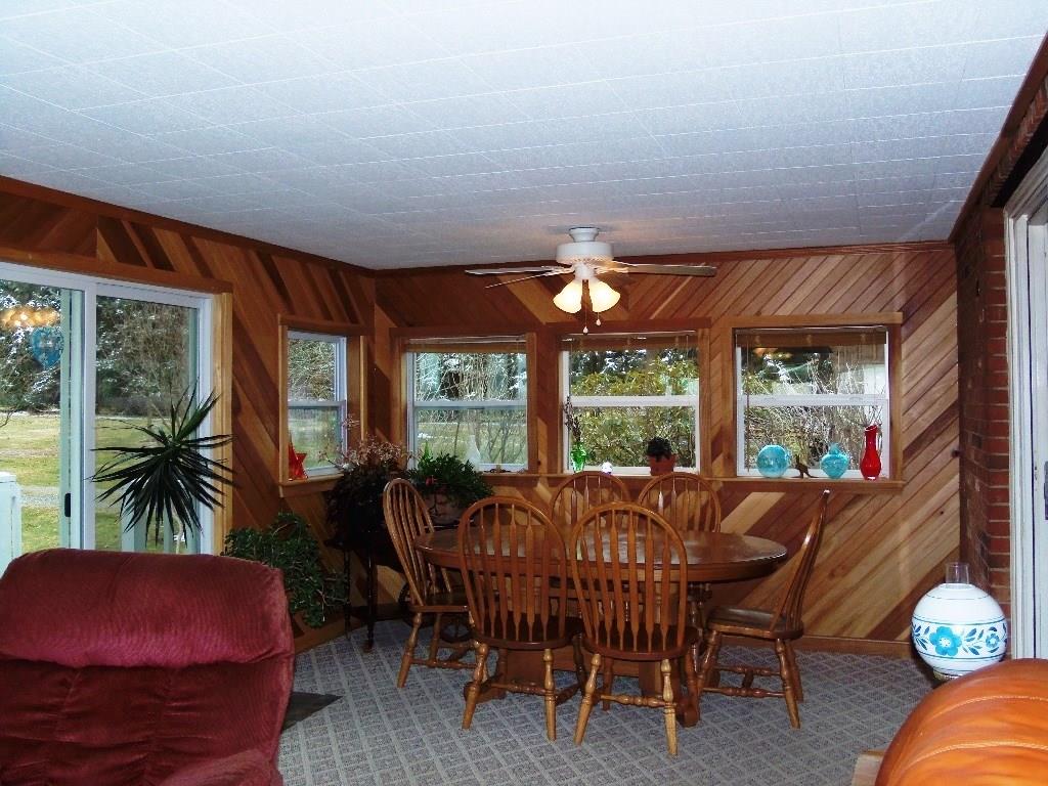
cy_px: 393
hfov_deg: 55.4
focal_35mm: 33
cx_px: 524
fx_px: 999
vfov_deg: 42.9
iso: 100
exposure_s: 1/125
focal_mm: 5.9
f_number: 3.4
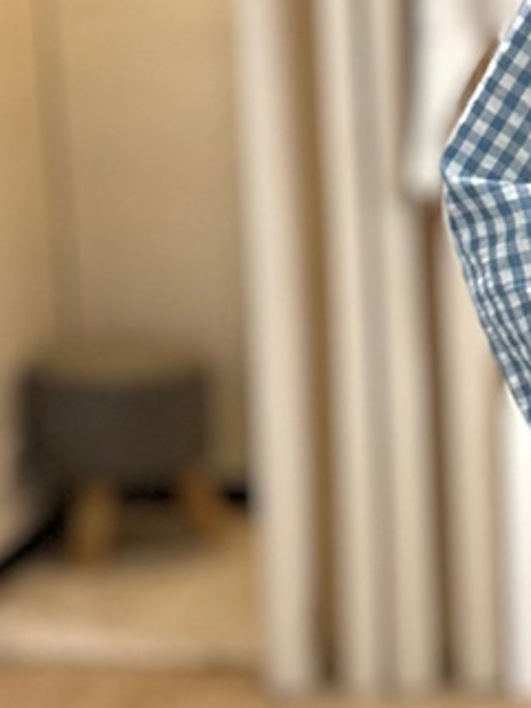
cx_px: 863
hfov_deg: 14.1
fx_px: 1963
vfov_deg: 20.0
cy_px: 668
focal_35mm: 96
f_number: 1.78
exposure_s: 1/60
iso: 250
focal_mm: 6.86
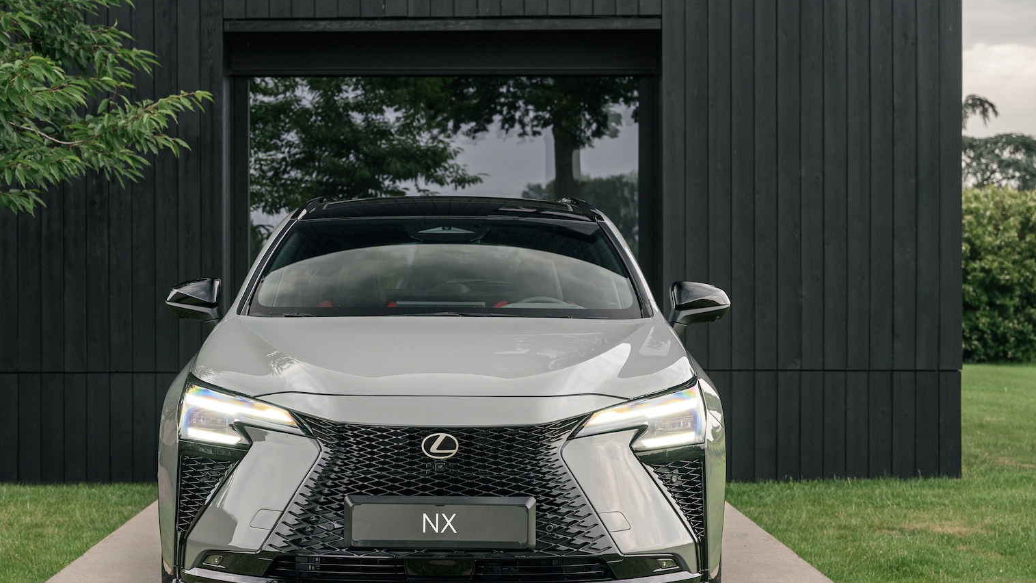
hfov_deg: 27.5
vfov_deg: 15.7
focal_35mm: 77
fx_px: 2115
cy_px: 319
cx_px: 448
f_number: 5
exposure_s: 1/125
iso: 400
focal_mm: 58
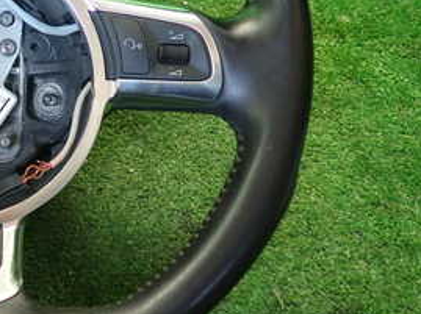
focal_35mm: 67
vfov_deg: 21.5
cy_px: 48
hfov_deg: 26.7
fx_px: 814
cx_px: -44
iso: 200
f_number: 2.3
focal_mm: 5.4
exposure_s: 1/125
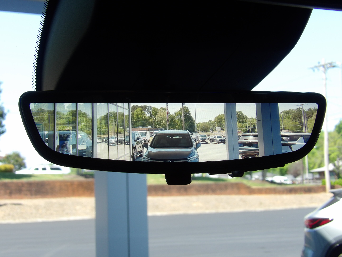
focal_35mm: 62
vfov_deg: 23.7
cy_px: 128
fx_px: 613
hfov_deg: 31.2
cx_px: 171
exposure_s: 1/146
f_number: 4
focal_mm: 11.1
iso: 100
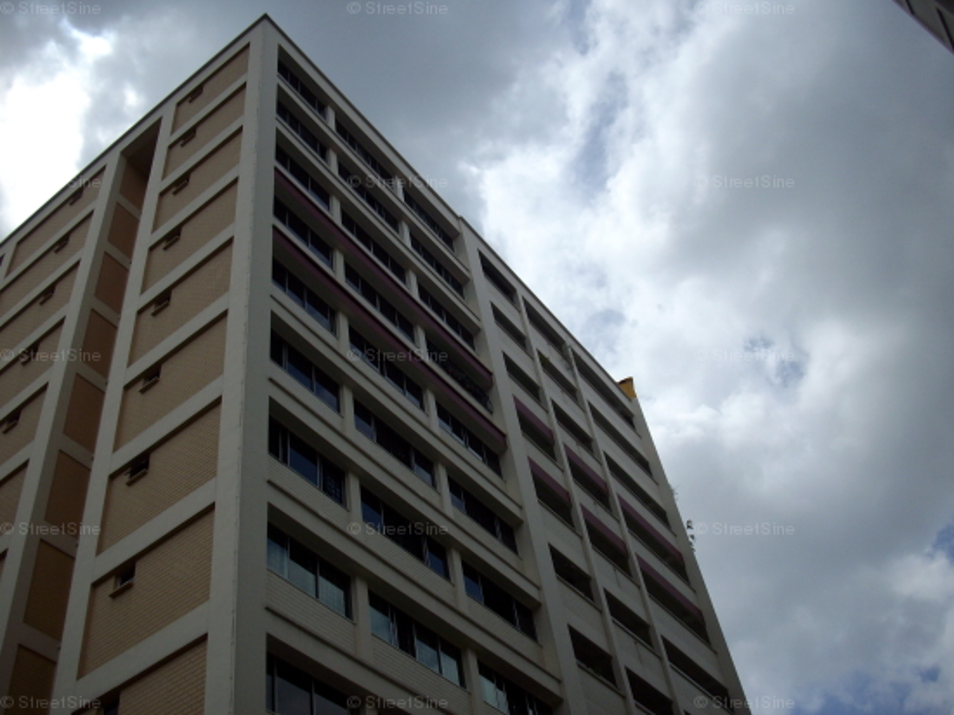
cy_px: 358
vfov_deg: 38.6
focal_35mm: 37
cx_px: 477
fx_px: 1019
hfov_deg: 50.2
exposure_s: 1/640
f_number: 5.6
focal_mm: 6.2
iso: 80
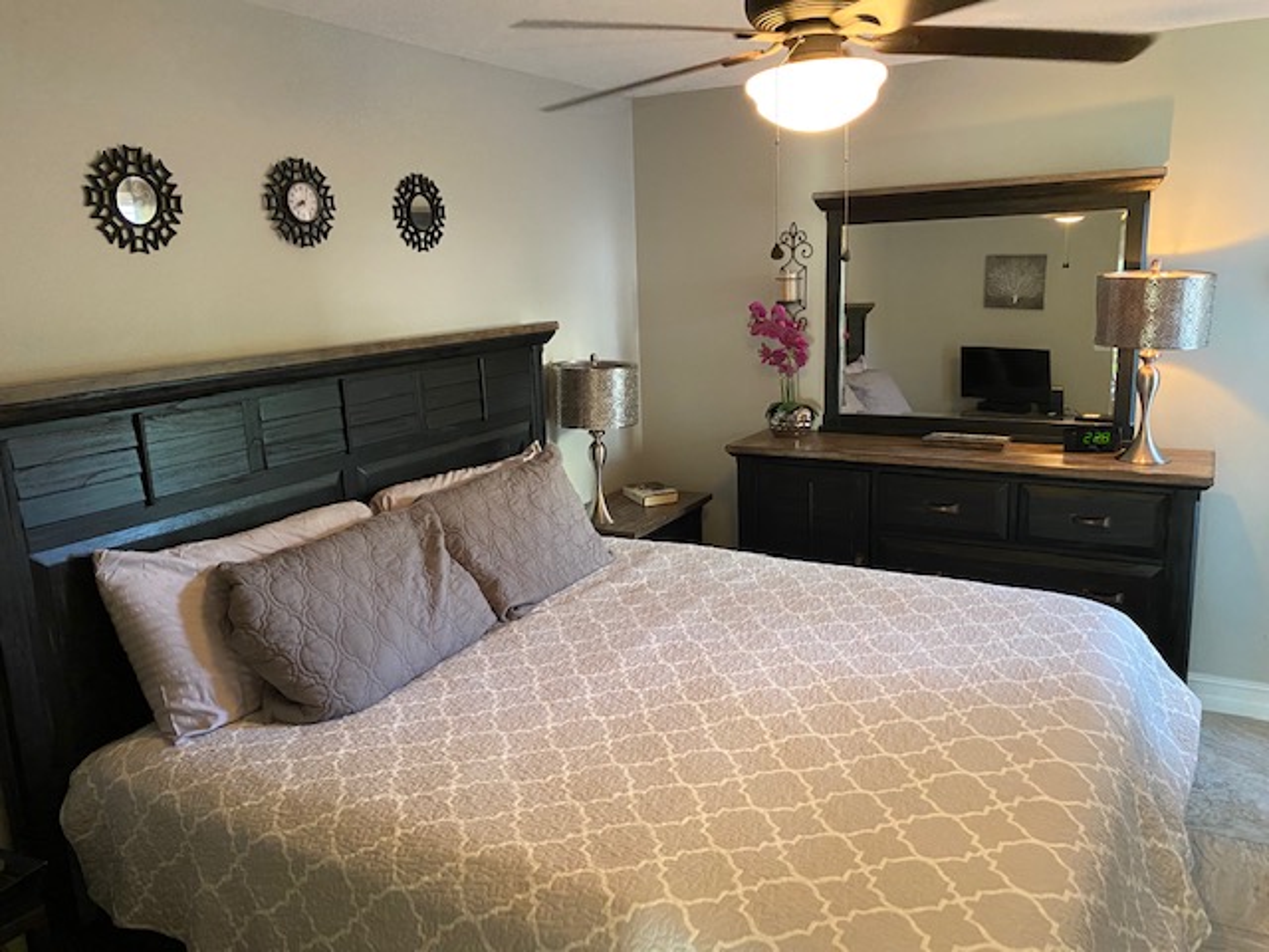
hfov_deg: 67.3
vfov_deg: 53.1
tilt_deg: -12.0
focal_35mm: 26
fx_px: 953
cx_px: 634
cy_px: 476
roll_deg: +1.7
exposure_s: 1/40
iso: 500
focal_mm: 4.25
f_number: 1.8
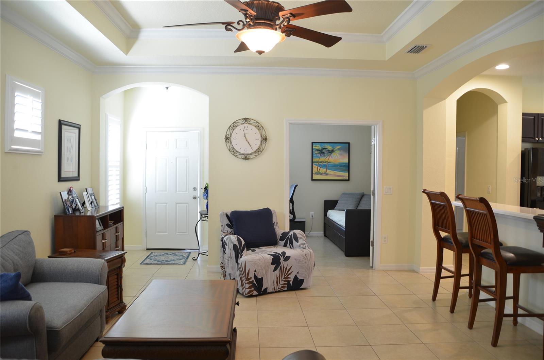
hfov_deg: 67.5
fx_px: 407
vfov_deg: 47.7
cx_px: 272
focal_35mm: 27
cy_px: 180
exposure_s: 1/6
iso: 100
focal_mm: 18
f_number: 3.5
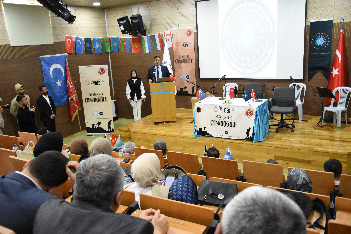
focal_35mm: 33
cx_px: 176
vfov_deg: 40.0
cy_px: 117
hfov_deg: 57.2
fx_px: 322
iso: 5000
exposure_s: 1/80
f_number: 4
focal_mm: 22
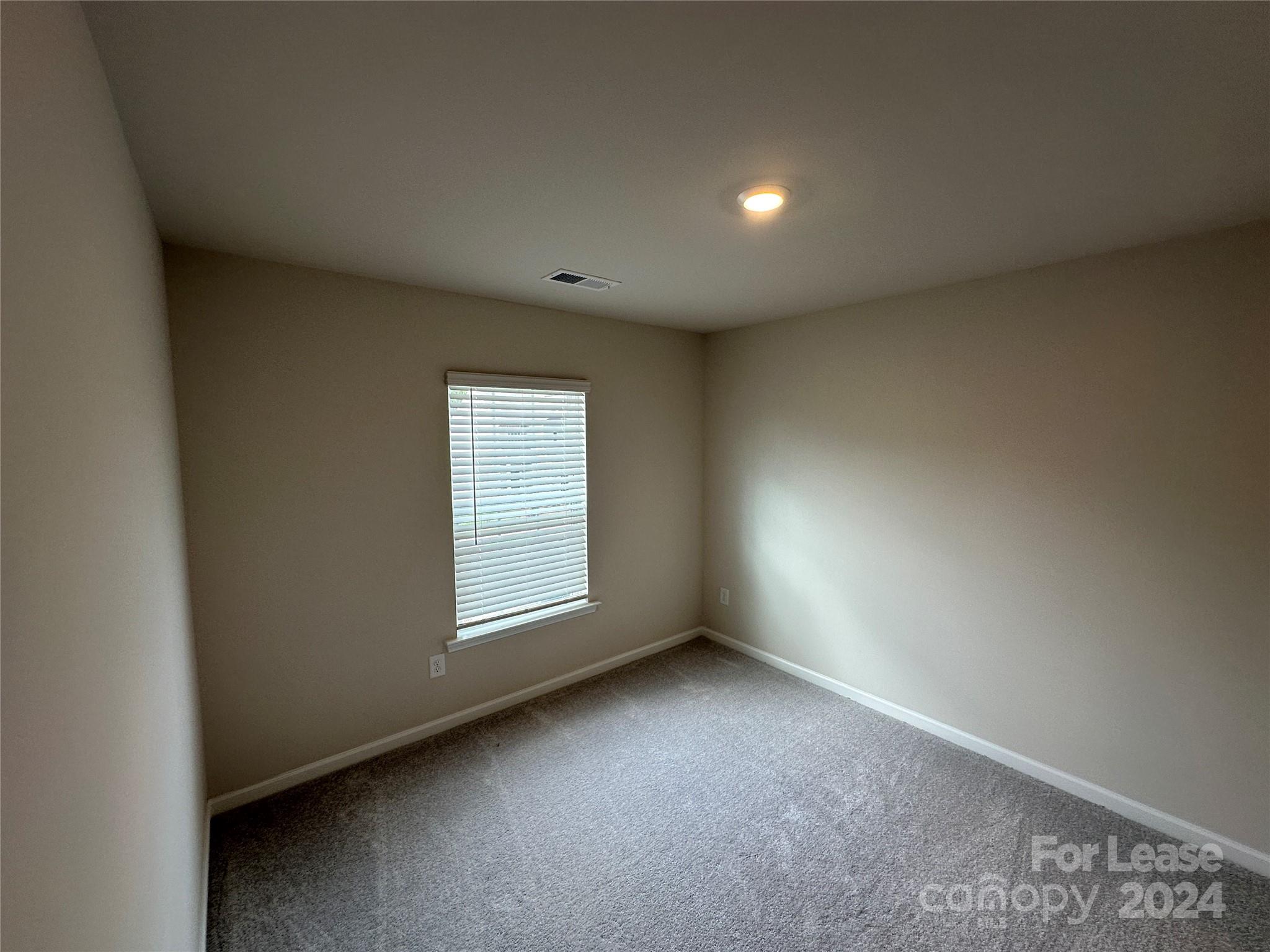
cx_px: 635
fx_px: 514
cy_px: 476
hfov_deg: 102.1
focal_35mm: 14
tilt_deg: -5.1
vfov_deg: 85.7
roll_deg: +0.0
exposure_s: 1/120
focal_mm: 2.22
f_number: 2.2
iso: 80
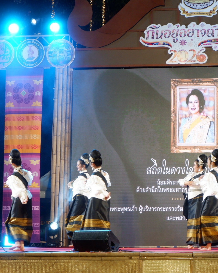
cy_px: 137
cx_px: 184
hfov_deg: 15.9
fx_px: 775
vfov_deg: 20.0
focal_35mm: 96
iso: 1000
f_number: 5.6
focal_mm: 45
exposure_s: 1/100
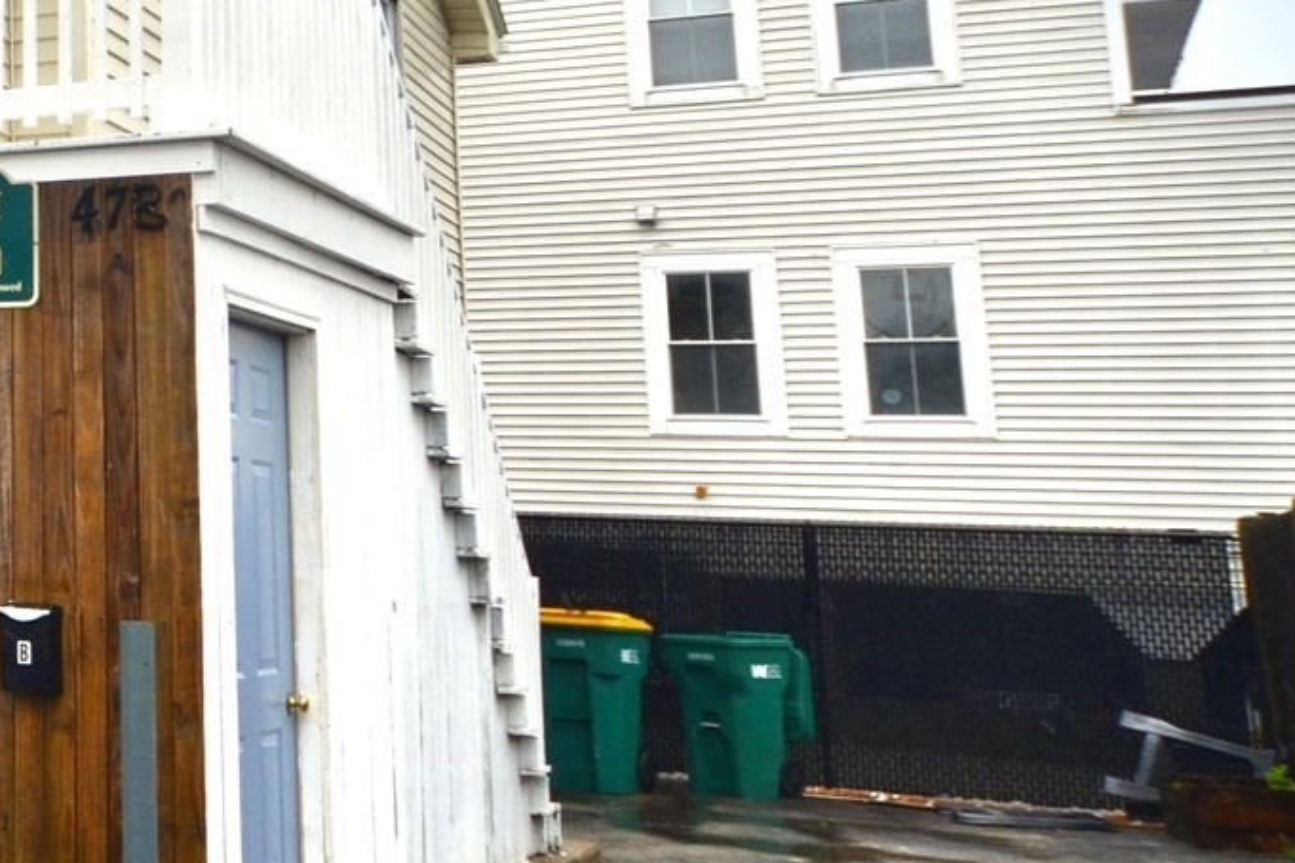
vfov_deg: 24.4
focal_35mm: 54
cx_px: -445
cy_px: 97
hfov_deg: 29.0
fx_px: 1942
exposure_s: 1/250
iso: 160
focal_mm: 12
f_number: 8
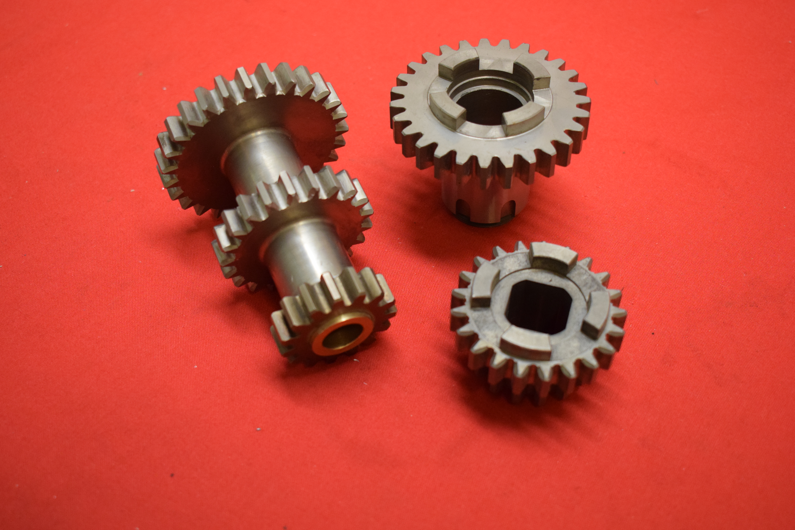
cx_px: 398
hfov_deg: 43.6
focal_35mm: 45
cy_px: 265
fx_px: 994
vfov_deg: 29.9
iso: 2000
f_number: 5
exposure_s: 1/160
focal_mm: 30
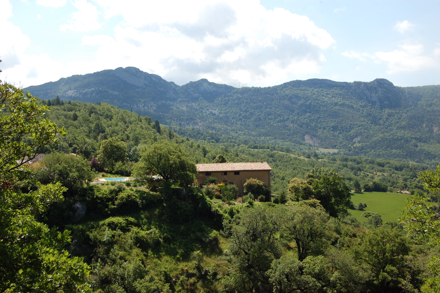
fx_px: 568
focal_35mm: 46
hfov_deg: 42.4
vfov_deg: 28.9
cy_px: 146
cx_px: 220
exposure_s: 1/400
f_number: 10
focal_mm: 31
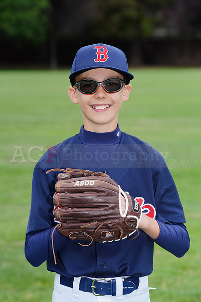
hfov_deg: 6.9
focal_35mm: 200
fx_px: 1674
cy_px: 151
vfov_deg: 10.3
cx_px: 100
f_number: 9
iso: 200
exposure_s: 1/200
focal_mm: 200
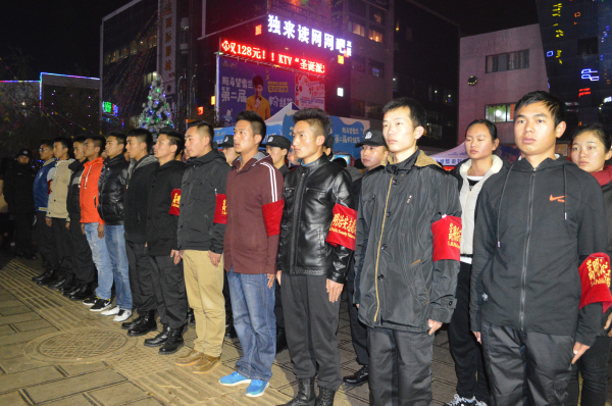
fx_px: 458
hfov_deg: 67.5
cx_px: 306
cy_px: 203
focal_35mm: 27
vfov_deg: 47.8
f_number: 3.5
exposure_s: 1/60
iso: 3200
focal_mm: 18
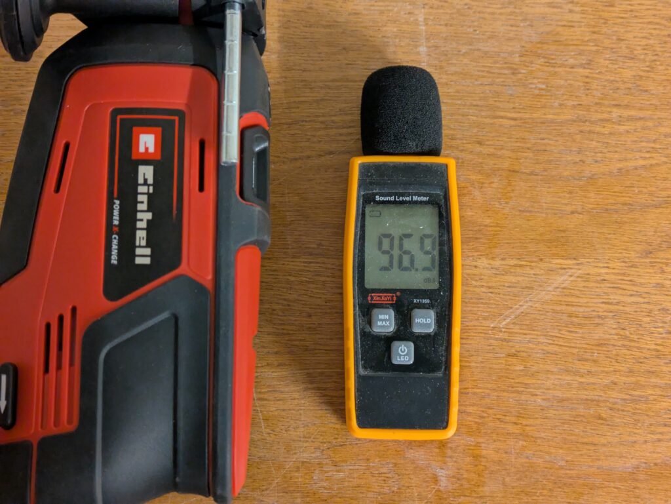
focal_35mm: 51
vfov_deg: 28.6
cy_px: 252
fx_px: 989
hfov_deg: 37.5
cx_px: 336
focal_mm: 5.43
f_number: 1.89
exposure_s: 1/25
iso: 411
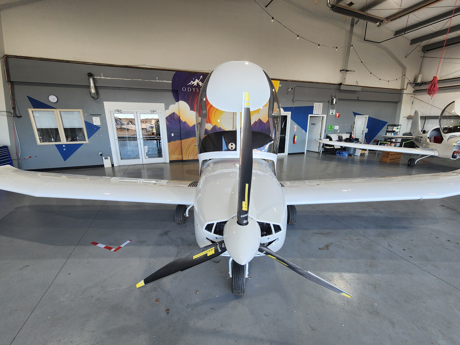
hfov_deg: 106.2
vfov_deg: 89.9
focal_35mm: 13
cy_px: 172
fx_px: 173
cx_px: 230
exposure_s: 1/120
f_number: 2.2
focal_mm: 2.2
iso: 80
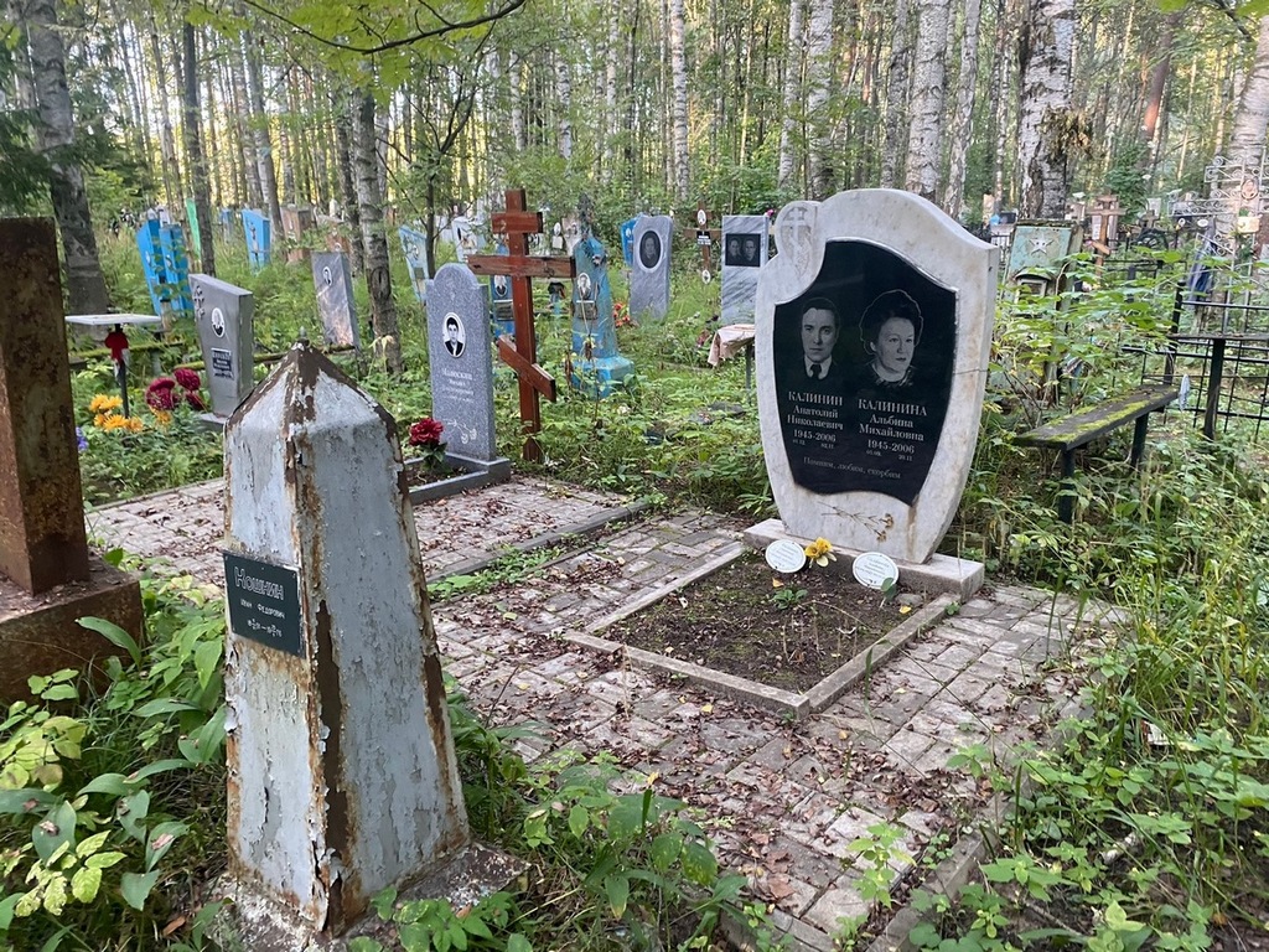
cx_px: 634
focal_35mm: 26
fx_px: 953
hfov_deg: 67.3
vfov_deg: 53.1
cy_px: 476
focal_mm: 4.25
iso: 200
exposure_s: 1/60
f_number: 1.8
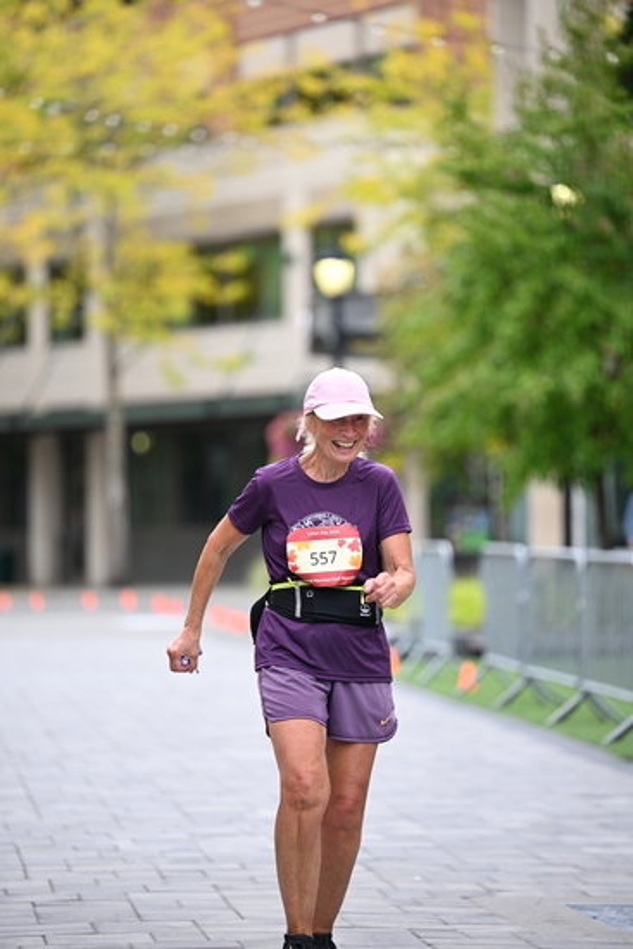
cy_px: 474
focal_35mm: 160
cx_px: 316
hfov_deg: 8.6
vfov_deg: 12.8
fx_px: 4217
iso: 400
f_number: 2.8
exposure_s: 1/1000
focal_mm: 160
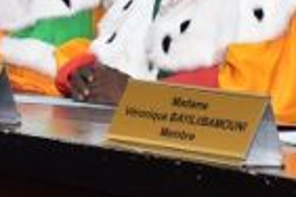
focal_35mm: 261
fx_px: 2146
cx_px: 229
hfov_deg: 7.9
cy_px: -82
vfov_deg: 5.2
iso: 800
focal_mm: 32
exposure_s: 1/125
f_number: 4
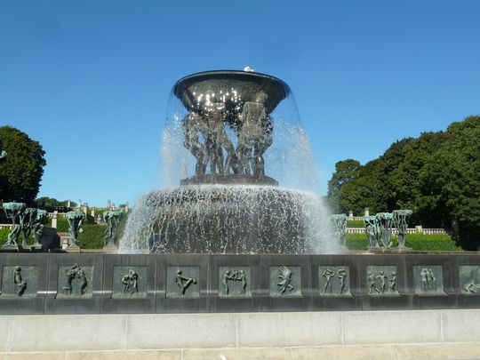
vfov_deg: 40.7
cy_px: 180
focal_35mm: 35
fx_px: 485
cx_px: 240
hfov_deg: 52.6
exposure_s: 1/500
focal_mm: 5.7
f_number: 4.5
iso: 80
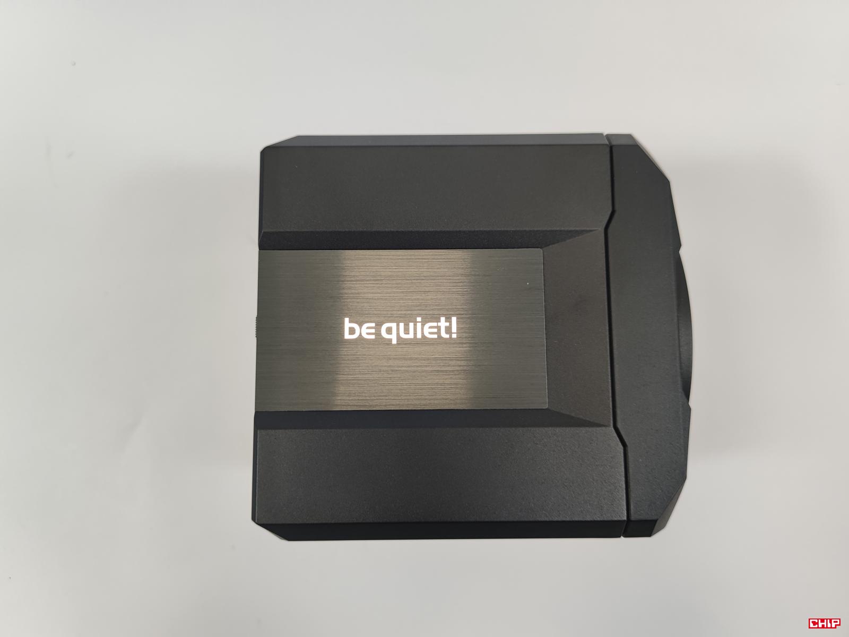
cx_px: 424
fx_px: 613
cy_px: 318
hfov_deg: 69.4
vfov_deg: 54.9
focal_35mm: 25
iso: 80
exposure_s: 1/100
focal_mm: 6.78
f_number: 1.85
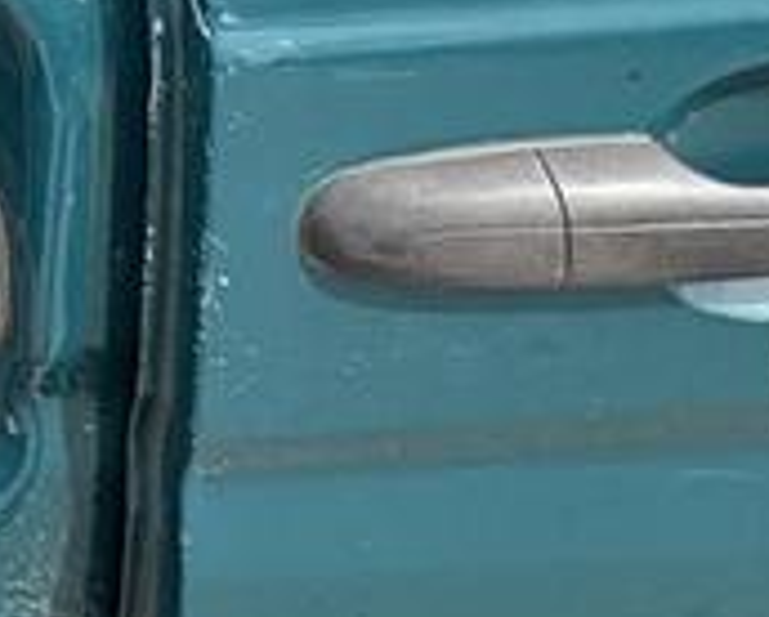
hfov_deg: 18.8
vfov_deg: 16.6
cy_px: -604
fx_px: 1618
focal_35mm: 71
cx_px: -702
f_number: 2.2
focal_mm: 2.22
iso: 64
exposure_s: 1/390
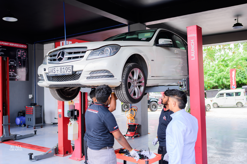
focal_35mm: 35
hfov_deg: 54.5
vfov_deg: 37.8
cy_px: 82
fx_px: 240
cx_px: 124
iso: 100
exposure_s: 1/250
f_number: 2.2
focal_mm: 35
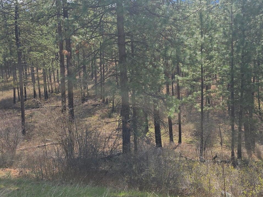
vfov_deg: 42.1
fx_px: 251
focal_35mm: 33
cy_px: 59
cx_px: 135
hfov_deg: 55.3
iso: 12
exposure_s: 1/814
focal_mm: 6.3
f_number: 1.7
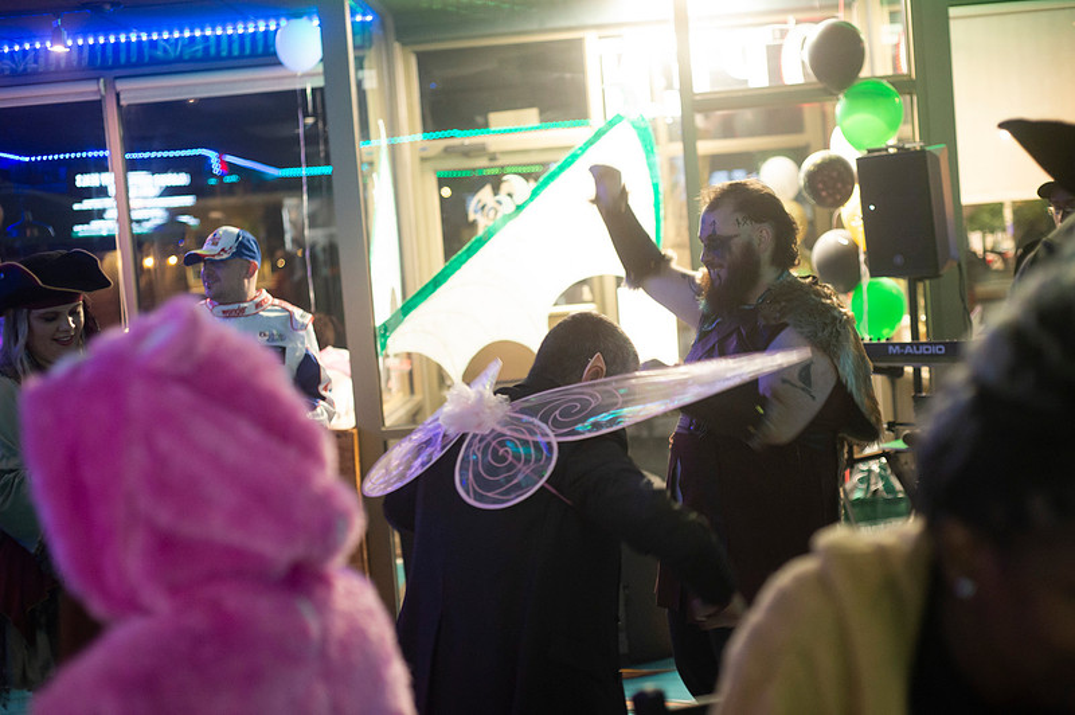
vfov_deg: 26.9
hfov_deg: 39.6
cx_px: 538
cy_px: 358
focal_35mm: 50
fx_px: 1492
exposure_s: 1/60
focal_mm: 50
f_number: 2.8
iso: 3200
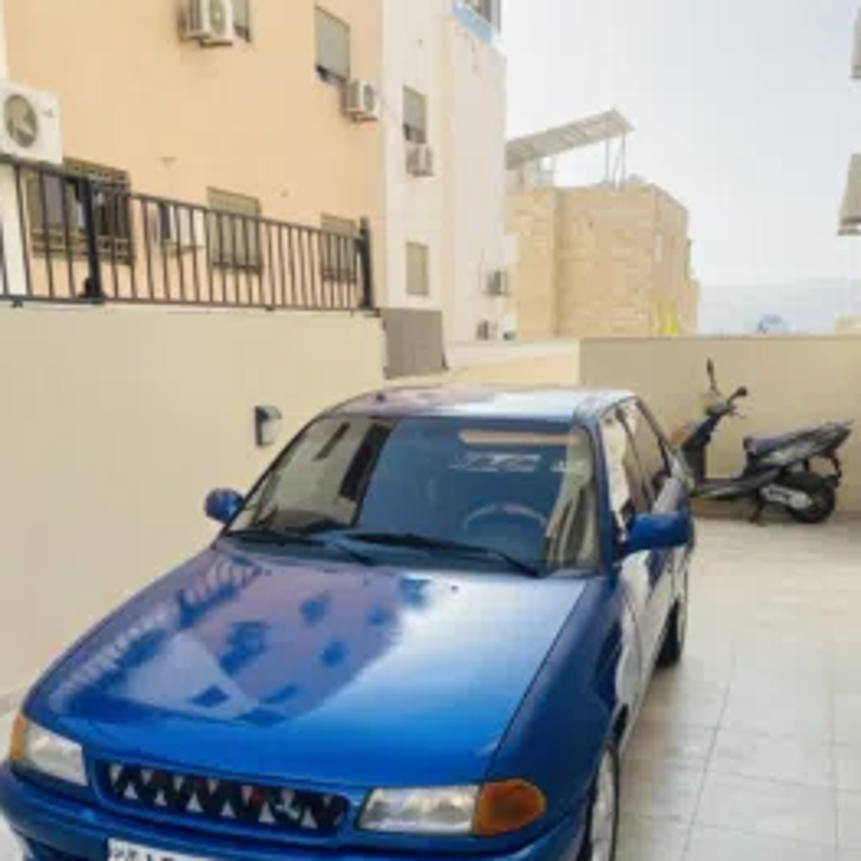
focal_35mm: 35
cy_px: 602
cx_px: 409
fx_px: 985
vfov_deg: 46.2
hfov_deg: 47.2
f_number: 1.8
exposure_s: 1/1218
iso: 32
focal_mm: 4.25
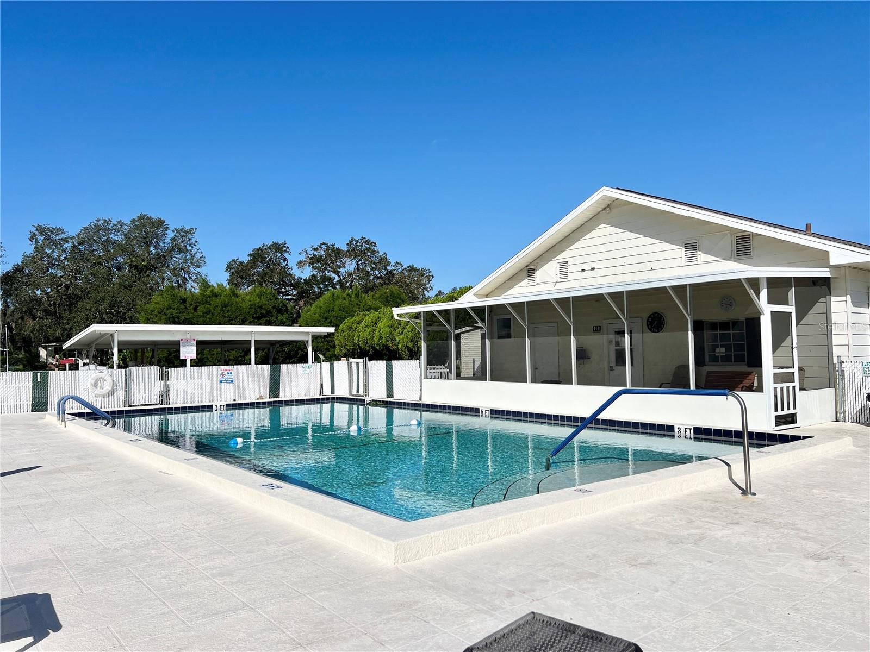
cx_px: 435
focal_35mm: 26
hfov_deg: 67.3
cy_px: 326
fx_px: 653
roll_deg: +1.2
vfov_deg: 53.1
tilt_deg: +2.8
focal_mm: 5.7
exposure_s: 1/11364
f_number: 1.5
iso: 50
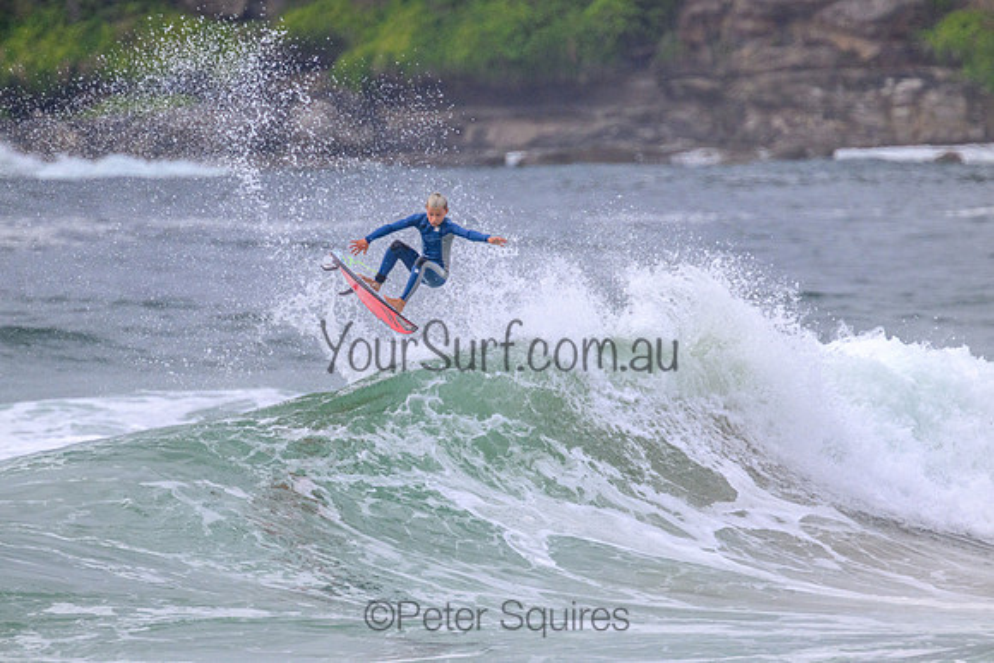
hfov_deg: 2.6
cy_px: 332
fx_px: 22093
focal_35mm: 800
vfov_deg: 1.7
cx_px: 497
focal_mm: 800
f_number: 11
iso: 1400
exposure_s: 1/1600
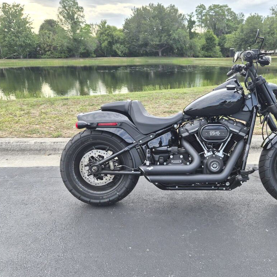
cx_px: 186
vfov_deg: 57.3
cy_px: 139
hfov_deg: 56.0
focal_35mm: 28
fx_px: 253
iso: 80
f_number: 1.8
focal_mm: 5.4
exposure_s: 1/928
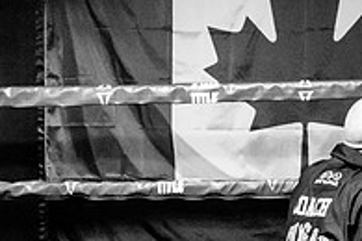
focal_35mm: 155
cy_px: 188
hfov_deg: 12.9
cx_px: 446
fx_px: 1558
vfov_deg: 8.8
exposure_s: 1/800
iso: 5000
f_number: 2.8
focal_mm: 35
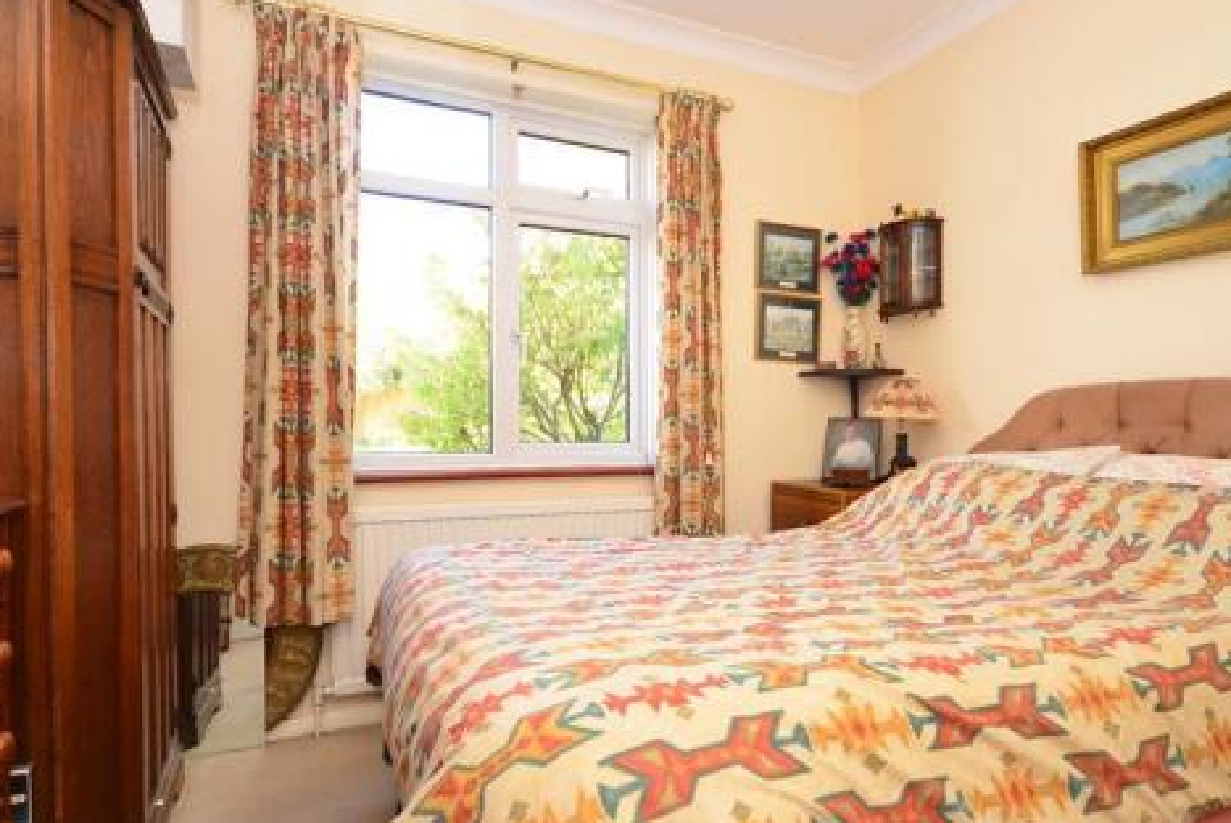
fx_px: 719
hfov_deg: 80.9
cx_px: 677
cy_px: 435
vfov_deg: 59.5
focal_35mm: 21
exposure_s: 1/20
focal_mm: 10
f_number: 5
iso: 200
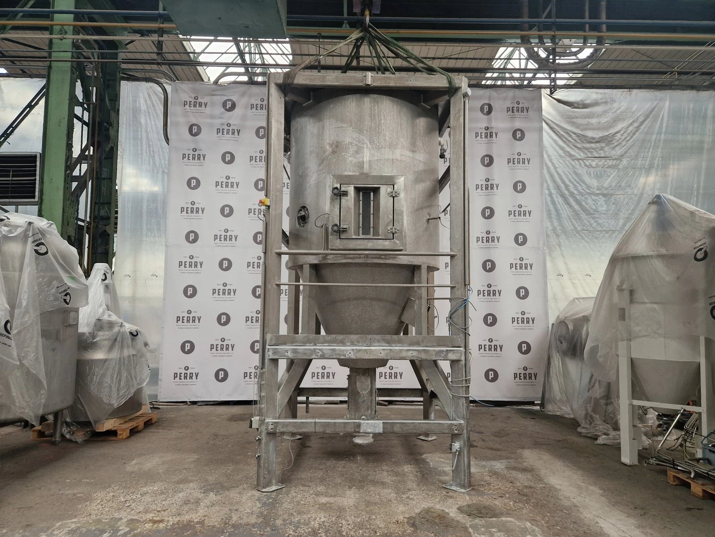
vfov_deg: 58.9
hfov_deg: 73.9
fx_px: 475
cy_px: 268
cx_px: 358
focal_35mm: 23
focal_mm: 5.4
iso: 200
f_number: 1.8
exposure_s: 1/100
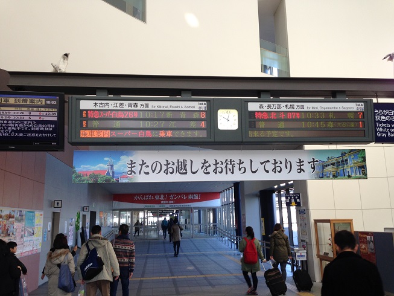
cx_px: 197
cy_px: 148
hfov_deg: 55.3
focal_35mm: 33
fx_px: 376
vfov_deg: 43.0
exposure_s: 1/60
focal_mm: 4.12
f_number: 2.4
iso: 50
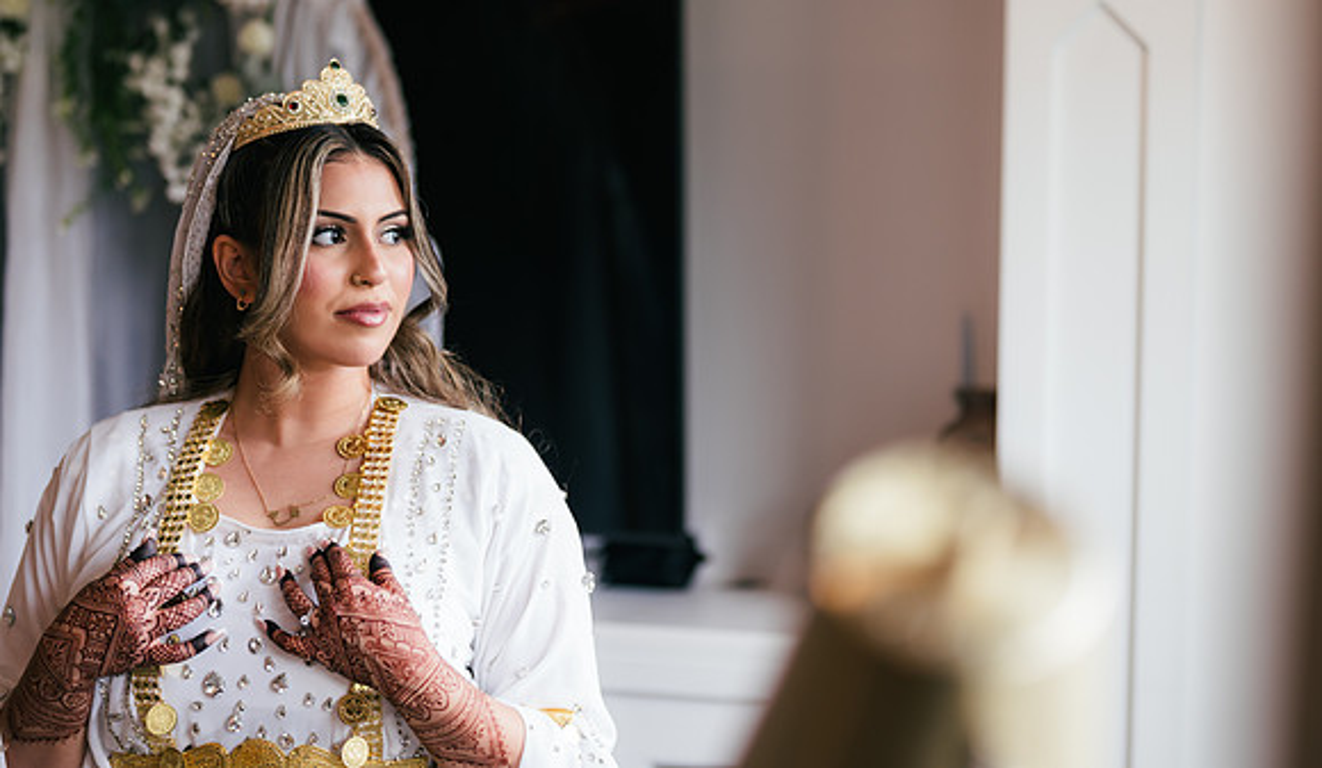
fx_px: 2842
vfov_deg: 15.4
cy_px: 314
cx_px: 682
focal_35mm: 80
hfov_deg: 26.2
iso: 160
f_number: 1.4
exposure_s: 1/160
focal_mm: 50
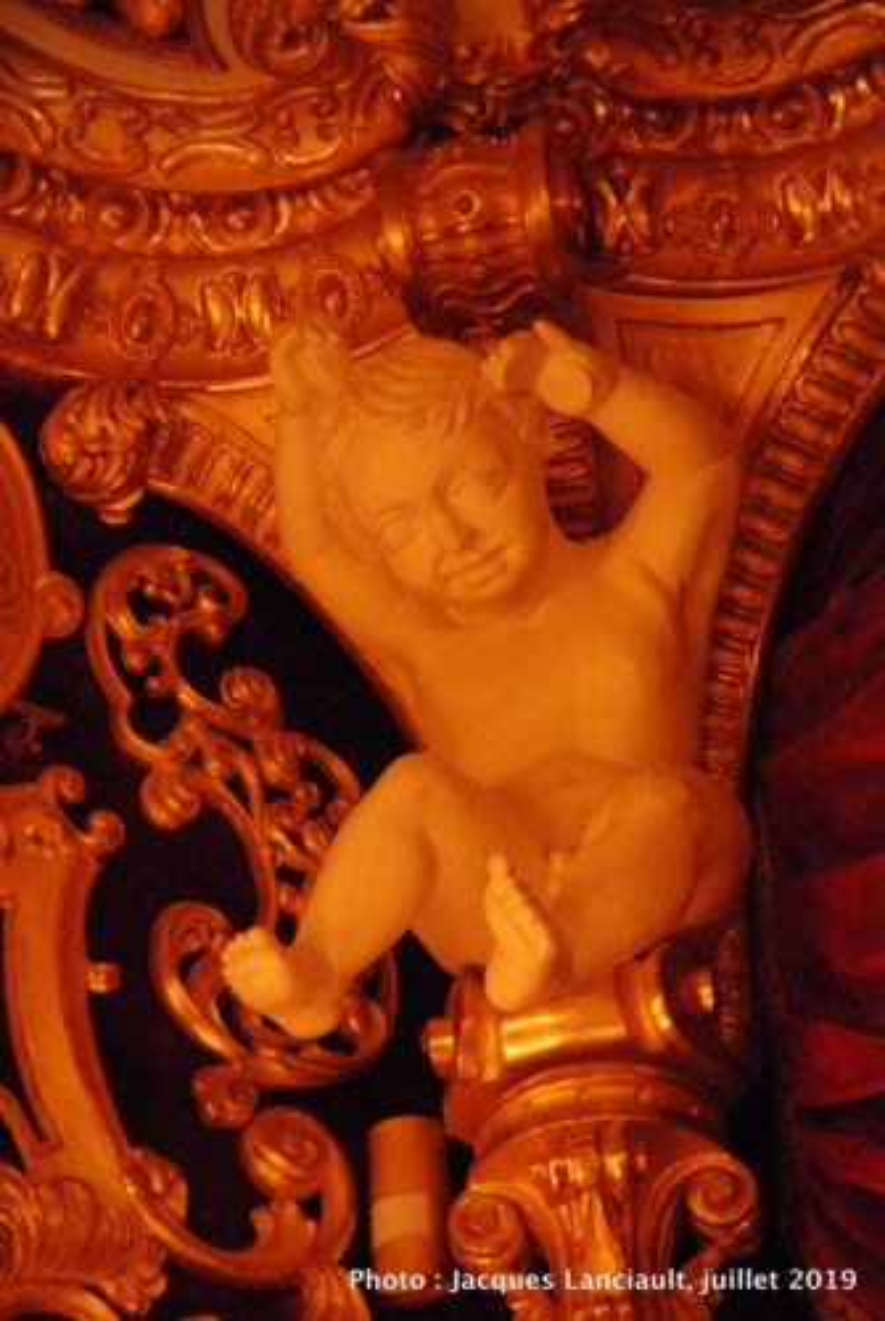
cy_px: 660
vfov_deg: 19.4
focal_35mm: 105
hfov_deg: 13.1
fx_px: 3858
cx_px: 442
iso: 1600
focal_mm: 70
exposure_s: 1/6
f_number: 4.5
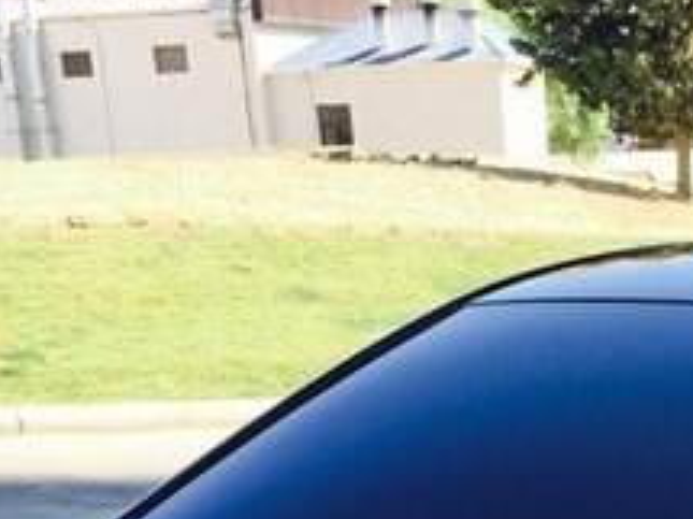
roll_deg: +1.2
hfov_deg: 21.1
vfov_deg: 15.3
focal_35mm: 89
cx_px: 722
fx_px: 1781
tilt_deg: -18.5
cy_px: 782
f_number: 2.2
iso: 32
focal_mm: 4.15
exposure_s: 1/476
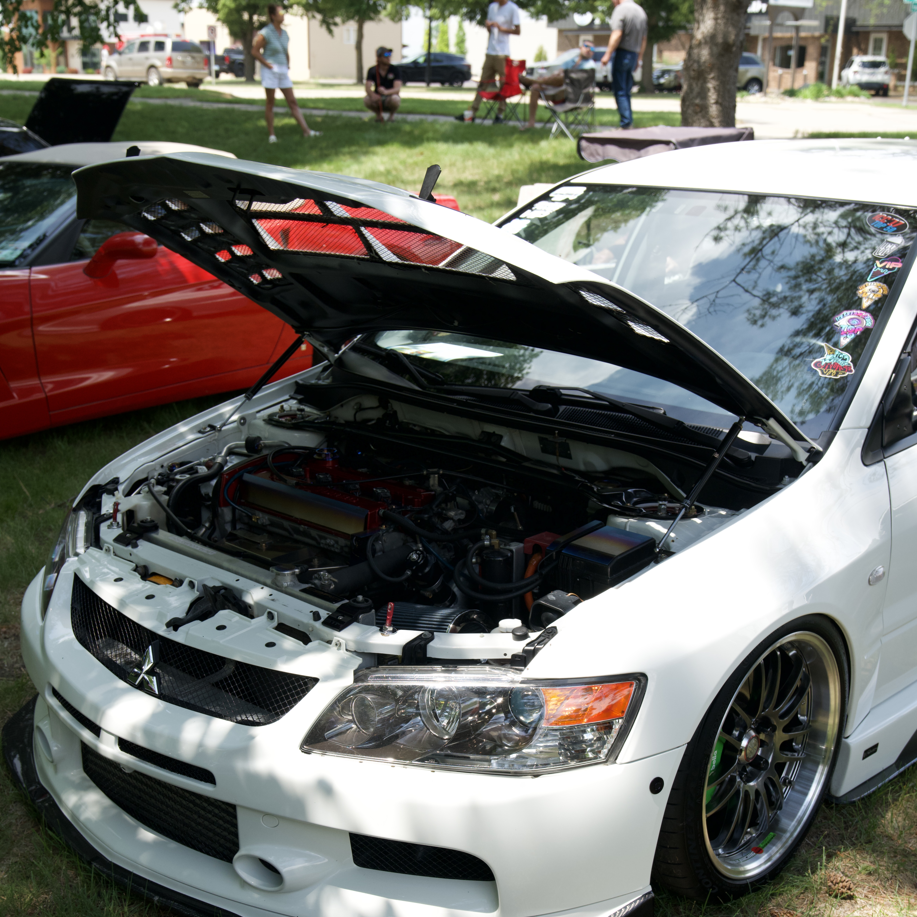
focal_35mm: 45
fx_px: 1349
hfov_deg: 37.6
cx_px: 458
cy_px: 608
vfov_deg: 37.2
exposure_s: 1/200
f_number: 5.6
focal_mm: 35
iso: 800
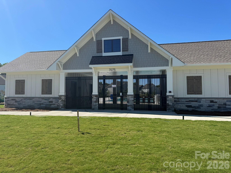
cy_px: 86
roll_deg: +0.0
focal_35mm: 24
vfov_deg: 56.8
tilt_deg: +1.6
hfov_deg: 71.6
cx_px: 116
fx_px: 160
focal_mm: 6.76
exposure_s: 1/3802
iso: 80
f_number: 1.78
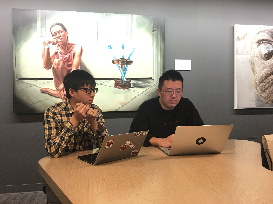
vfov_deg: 48.2
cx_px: 136
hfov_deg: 61.7
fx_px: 229
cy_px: 102
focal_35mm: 29
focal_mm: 4.15
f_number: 2.2
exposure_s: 1/15
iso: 64
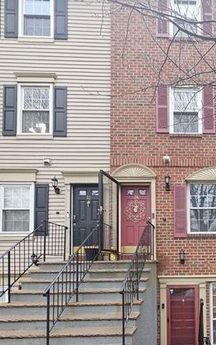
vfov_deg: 74.6
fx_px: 207
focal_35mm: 22
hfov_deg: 47.6
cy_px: 254
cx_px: 206
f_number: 2.2
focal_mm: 2.2
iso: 64
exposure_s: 1/60
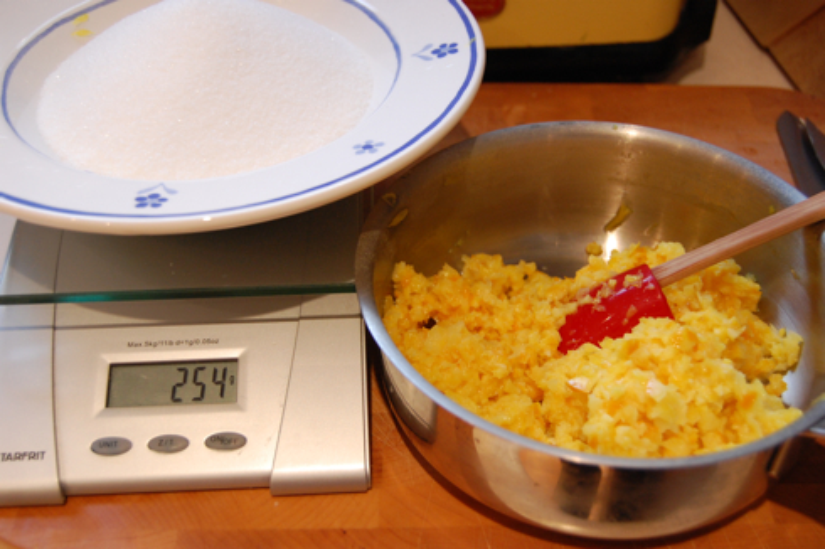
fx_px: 962
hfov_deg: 46.4
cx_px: 412
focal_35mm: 42
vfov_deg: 31.9
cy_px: 274
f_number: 4.2
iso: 800
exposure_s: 1/25
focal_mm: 28
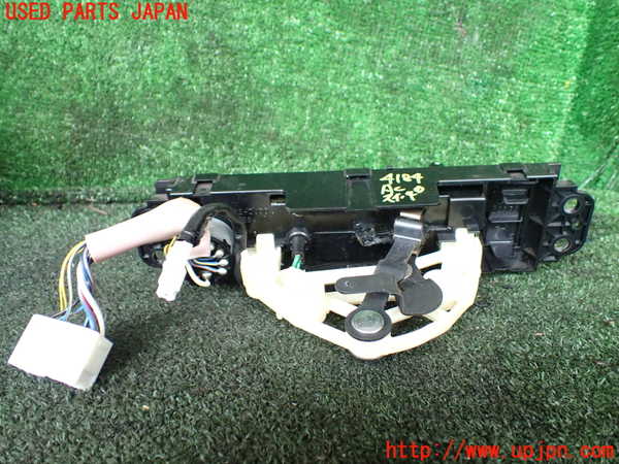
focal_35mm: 30
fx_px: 536
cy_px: 232
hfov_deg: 60.0
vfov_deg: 46.8
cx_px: 310
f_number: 2.3
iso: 800
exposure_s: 1/125
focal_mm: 5.4
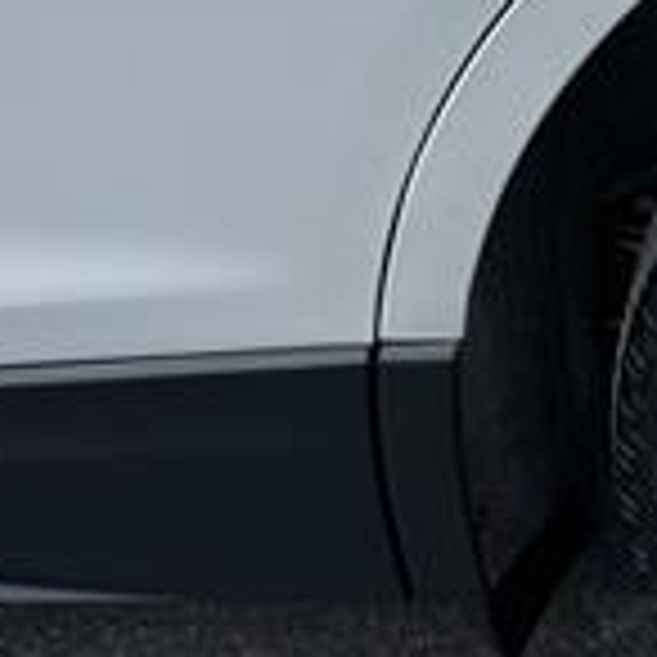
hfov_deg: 16.4
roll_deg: +6.0
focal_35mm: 93
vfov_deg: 18.7
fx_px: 1997
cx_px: 1084
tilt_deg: -36.6
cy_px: 410
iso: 80
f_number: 1.78
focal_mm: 6.86
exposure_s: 1/1029
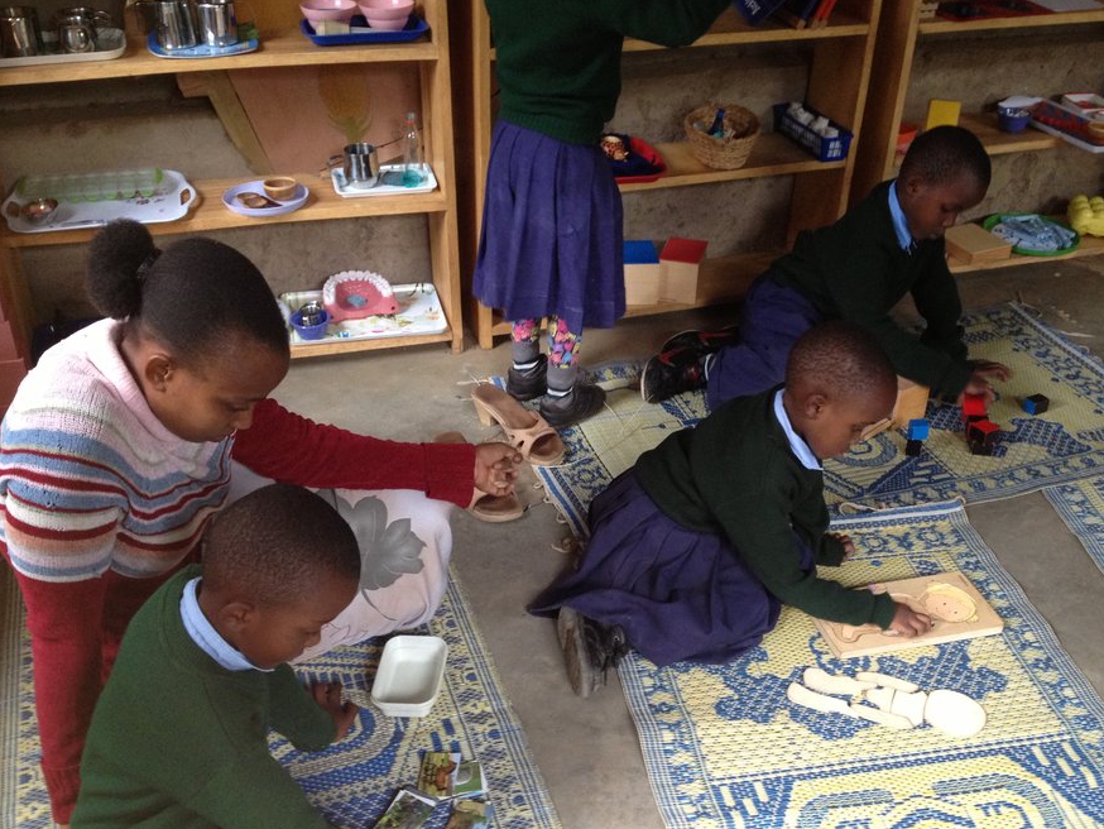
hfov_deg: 45.7
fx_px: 1308
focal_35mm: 41
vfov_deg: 35.1
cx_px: 603
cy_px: 461
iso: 160
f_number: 2.4
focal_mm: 4.28
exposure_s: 1/20
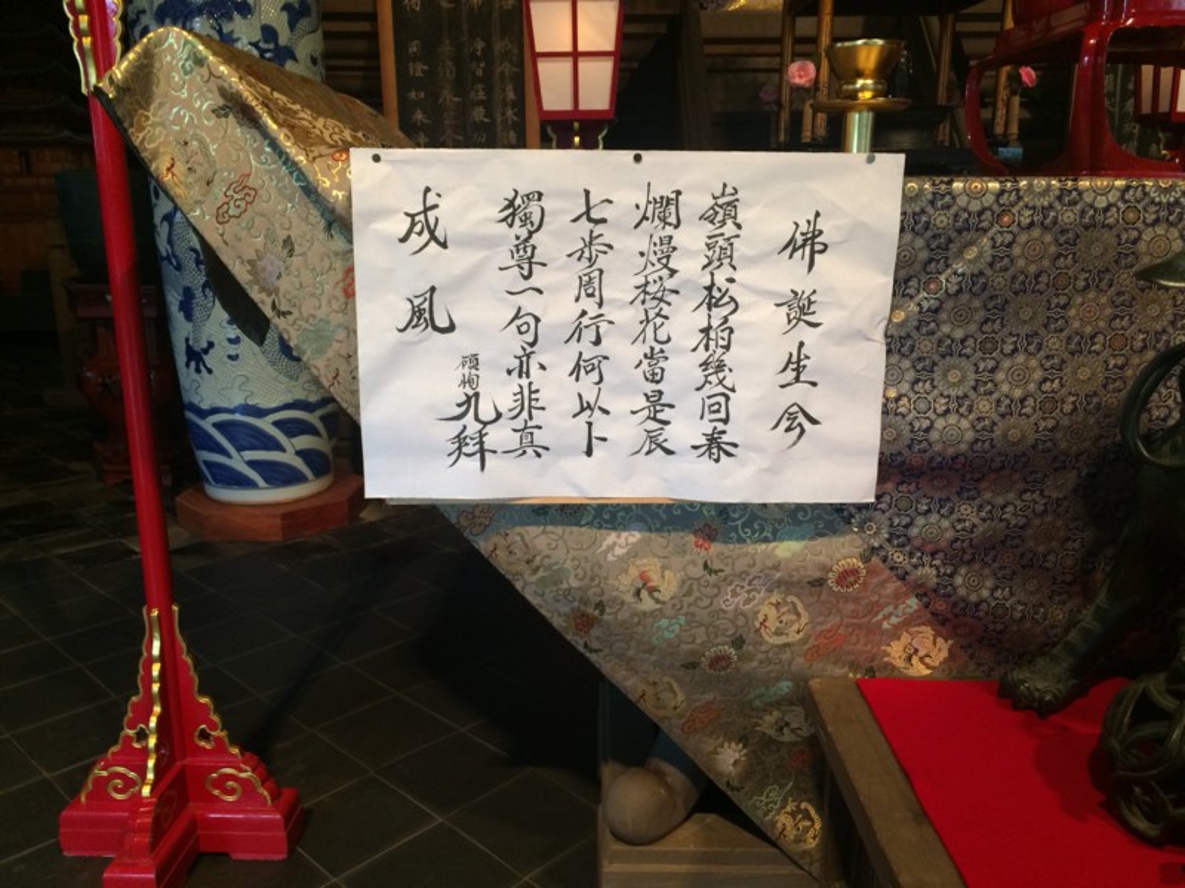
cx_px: 592
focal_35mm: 29
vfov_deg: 48.2
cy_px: 444
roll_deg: +0.6
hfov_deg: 61.7
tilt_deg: -14.8
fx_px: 993
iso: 125
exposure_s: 1/30
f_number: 2.2
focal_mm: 4.15
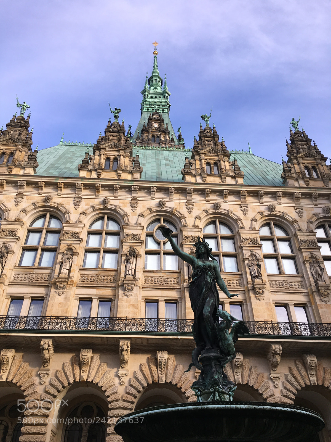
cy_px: 221
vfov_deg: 61.7
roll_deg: +1.4
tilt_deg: +38.7
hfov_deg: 48.2
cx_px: 166
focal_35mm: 29
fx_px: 370
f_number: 2.2
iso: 25
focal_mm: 4.15
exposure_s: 1/348
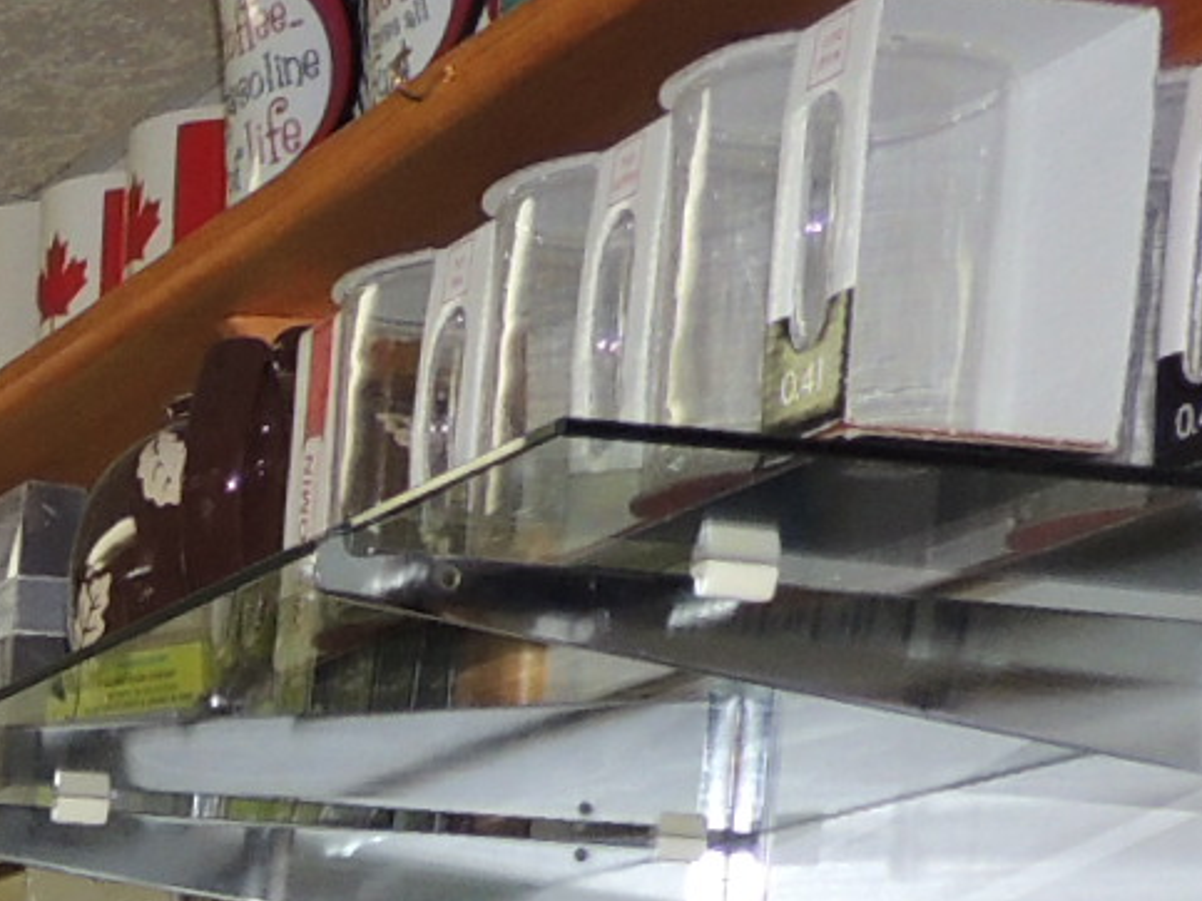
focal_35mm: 113
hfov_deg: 15.3
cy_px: 1951
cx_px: -891
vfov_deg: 11.5
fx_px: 3923
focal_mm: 4.3
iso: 200
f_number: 3
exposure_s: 1/30
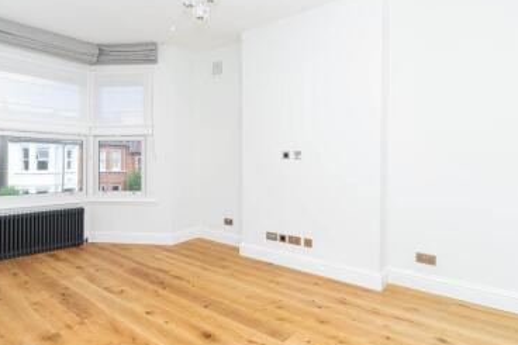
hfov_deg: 77.7
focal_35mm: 22
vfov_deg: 57.1
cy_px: 161
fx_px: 316
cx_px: 208
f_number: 6.3
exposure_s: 1/125
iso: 320
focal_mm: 17
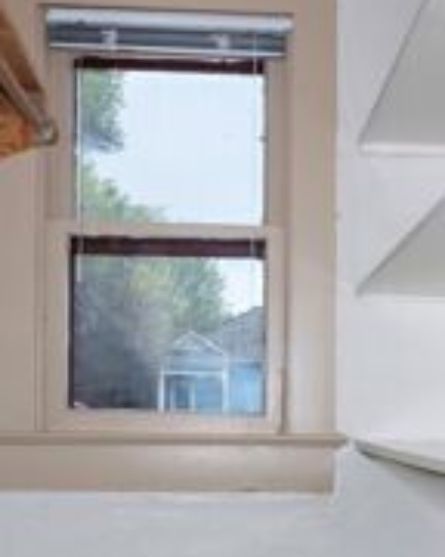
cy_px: 416
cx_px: 272
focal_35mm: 50
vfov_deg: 36.5
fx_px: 823
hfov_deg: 30.2
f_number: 10
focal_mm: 16
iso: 200
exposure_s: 1/160
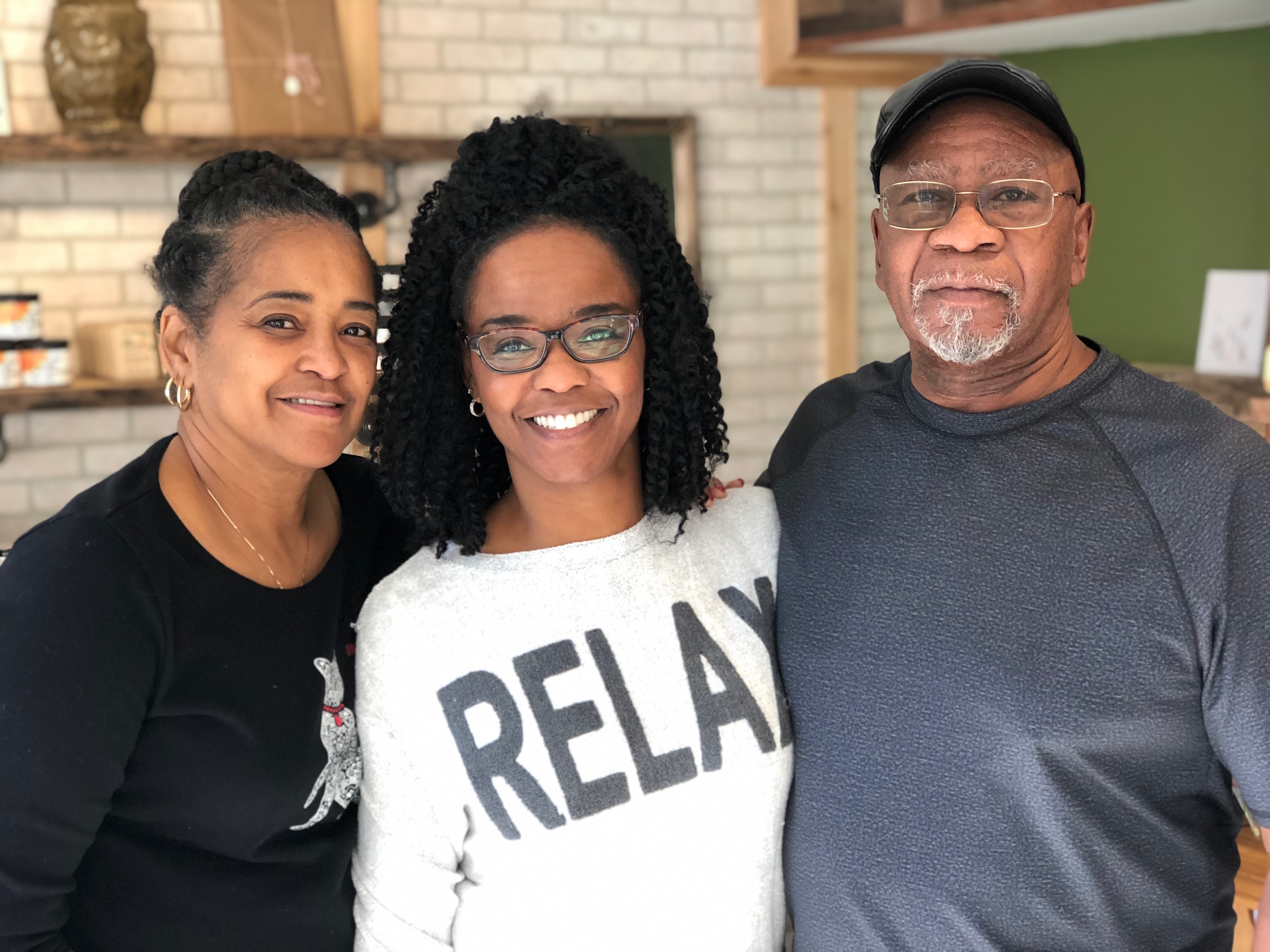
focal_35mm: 57
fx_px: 2091
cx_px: 635
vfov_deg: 25.7
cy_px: 476
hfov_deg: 33.8
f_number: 2.8
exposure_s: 1/30
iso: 100
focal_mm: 6.6
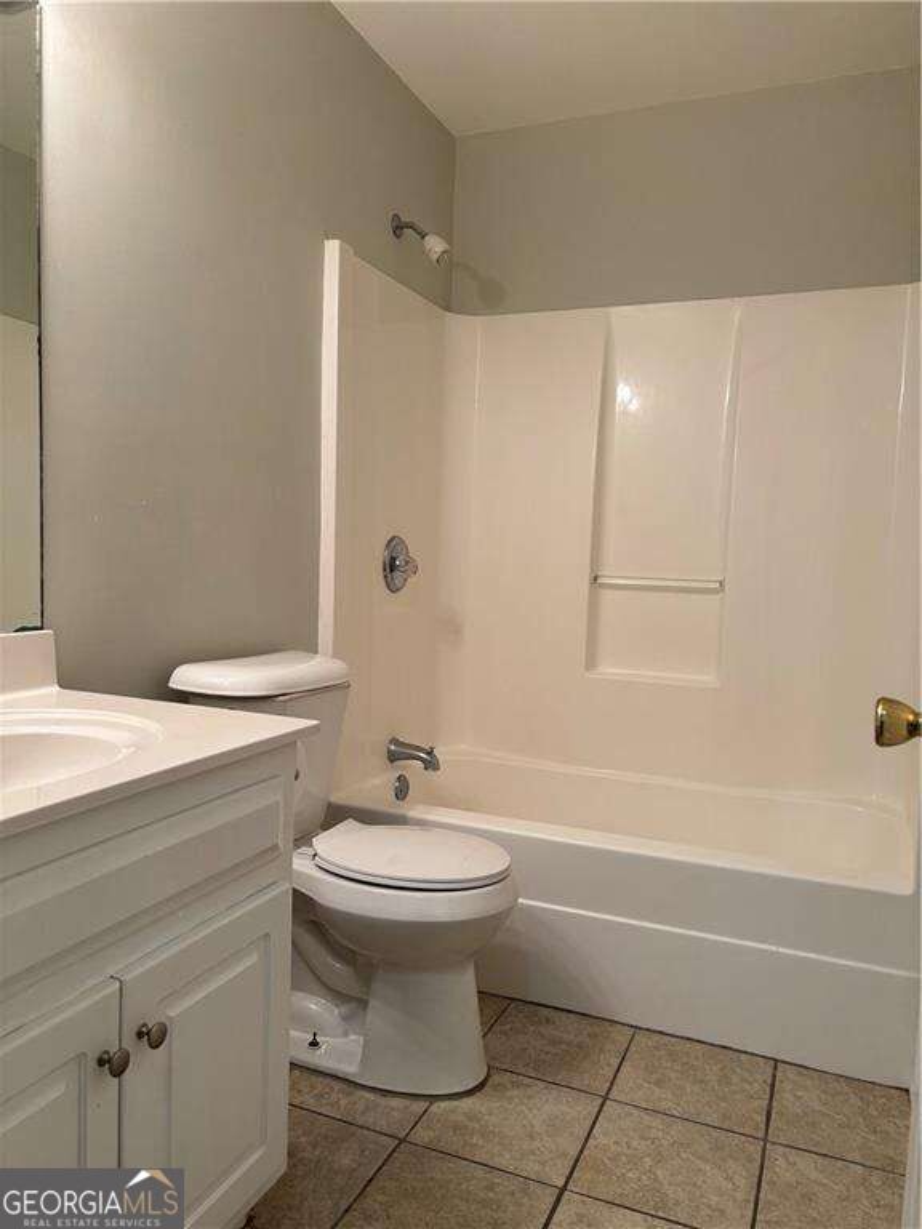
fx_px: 923
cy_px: 614
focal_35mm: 26
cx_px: 461
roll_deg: -2.4
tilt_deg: -4.5
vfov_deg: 67.3
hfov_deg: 53.1
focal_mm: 5.96
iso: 80
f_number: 1.6
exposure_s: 1/120
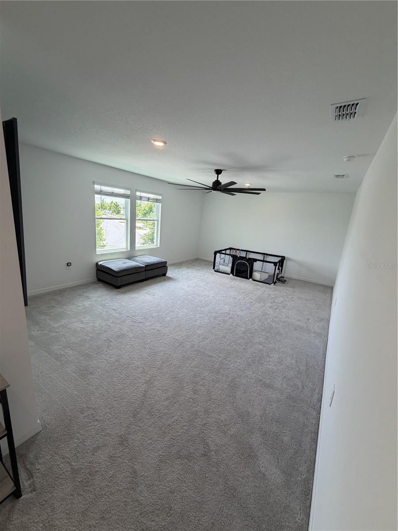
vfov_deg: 102.1
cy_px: 266
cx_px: 199
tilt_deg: -11.6
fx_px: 215
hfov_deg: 85.7
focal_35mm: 14
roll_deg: -4.3
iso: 64
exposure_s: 1/120
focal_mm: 2.22
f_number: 2.2
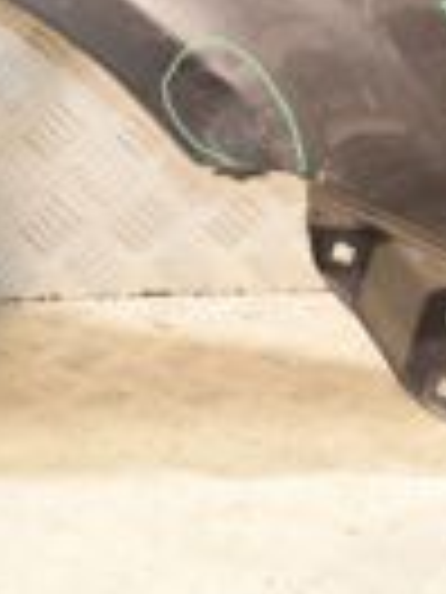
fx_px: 2886
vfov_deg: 11.6
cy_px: -90
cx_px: -315
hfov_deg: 8.5
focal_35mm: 168
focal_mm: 24
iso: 1600
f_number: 5.6
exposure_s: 1/200
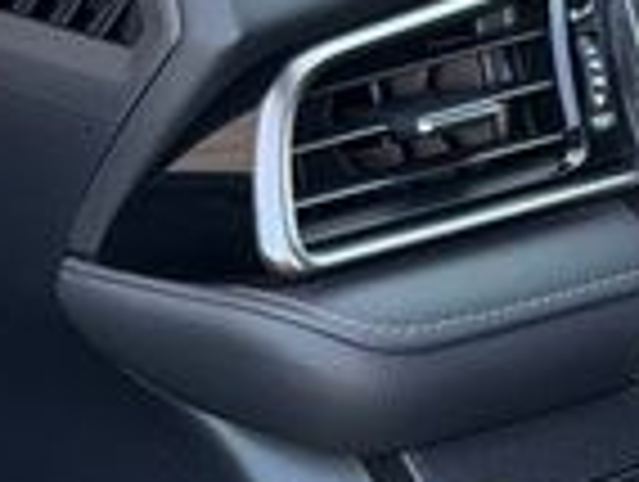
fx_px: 3994
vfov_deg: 6.9
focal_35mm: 216
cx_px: 1305
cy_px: 117
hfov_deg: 8.6
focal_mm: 6.76
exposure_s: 1/166
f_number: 1.78
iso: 125
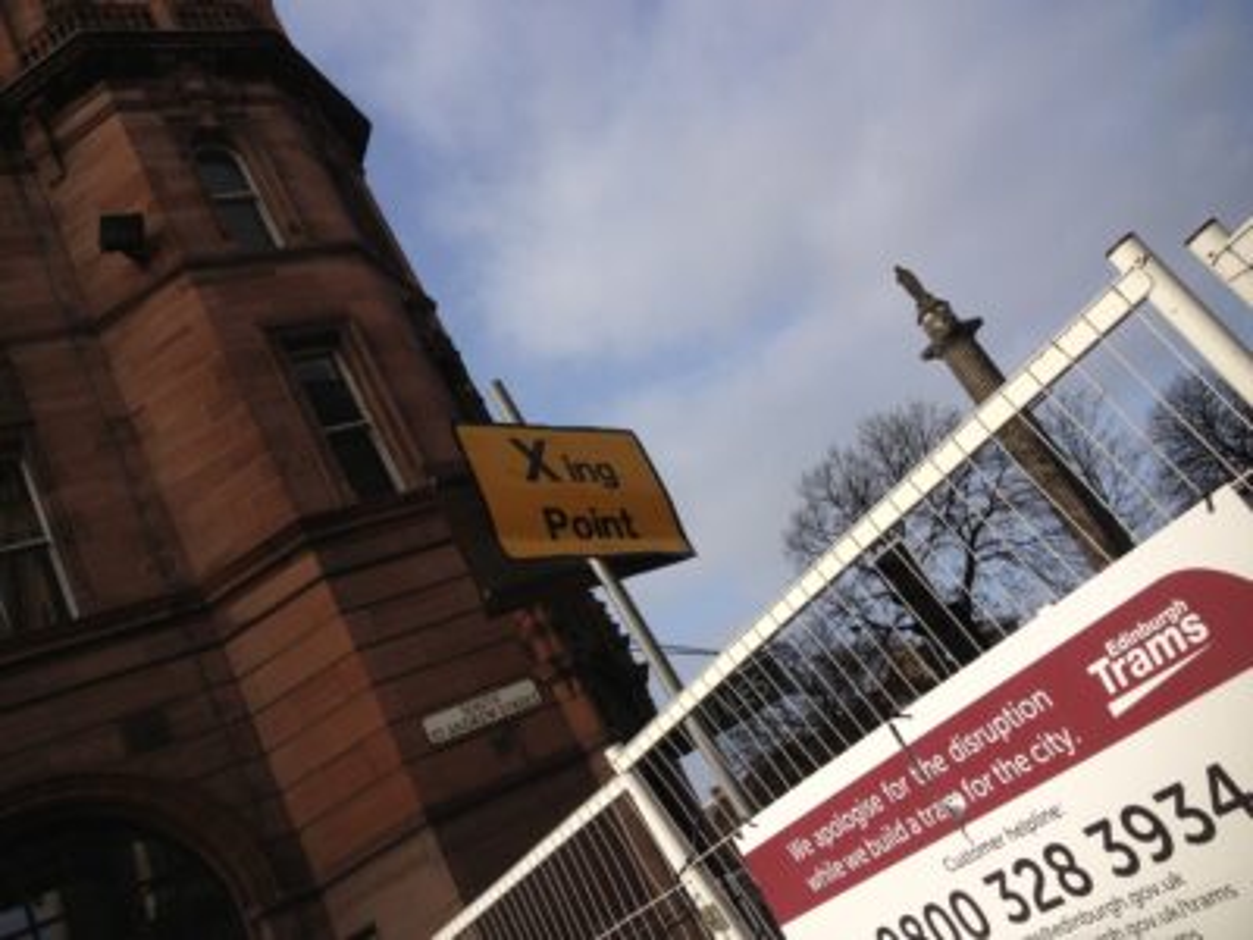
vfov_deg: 40.7
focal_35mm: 35
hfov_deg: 52.6
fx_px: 1267
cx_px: 626
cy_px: 470
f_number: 2.4
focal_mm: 4.28
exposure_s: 1/1381
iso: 50
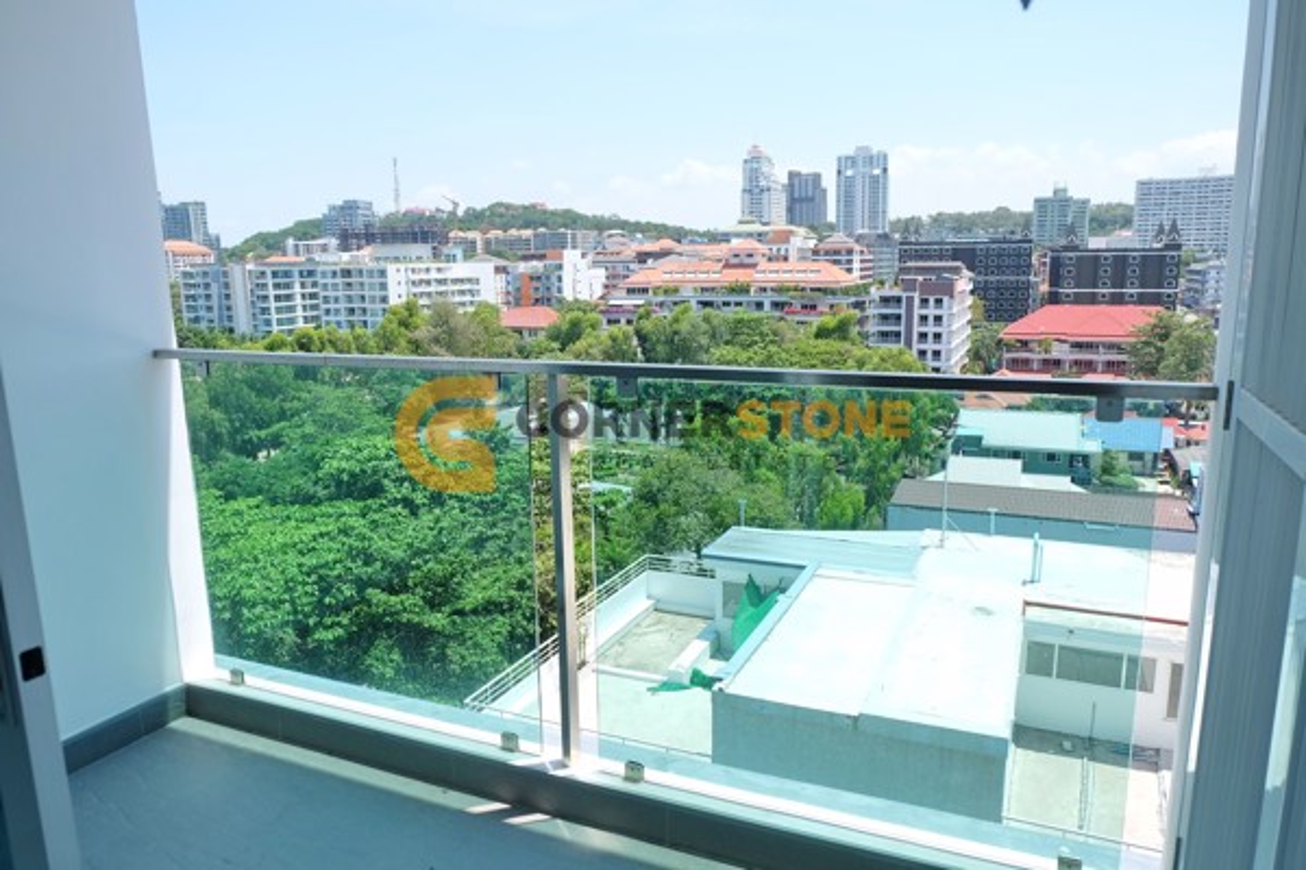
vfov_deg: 53.1
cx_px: 653
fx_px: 871
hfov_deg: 73.7
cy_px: 435
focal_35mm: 24
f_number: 5.6
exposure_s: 1/420
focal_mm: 16
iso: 200
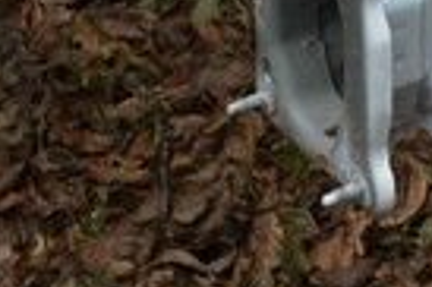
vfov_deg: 6.2
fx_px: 2421
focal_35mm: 202
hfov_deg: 8.9
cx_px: 1132
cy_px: -613
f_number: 5.6
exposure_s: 1/125
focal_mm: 18
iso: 220
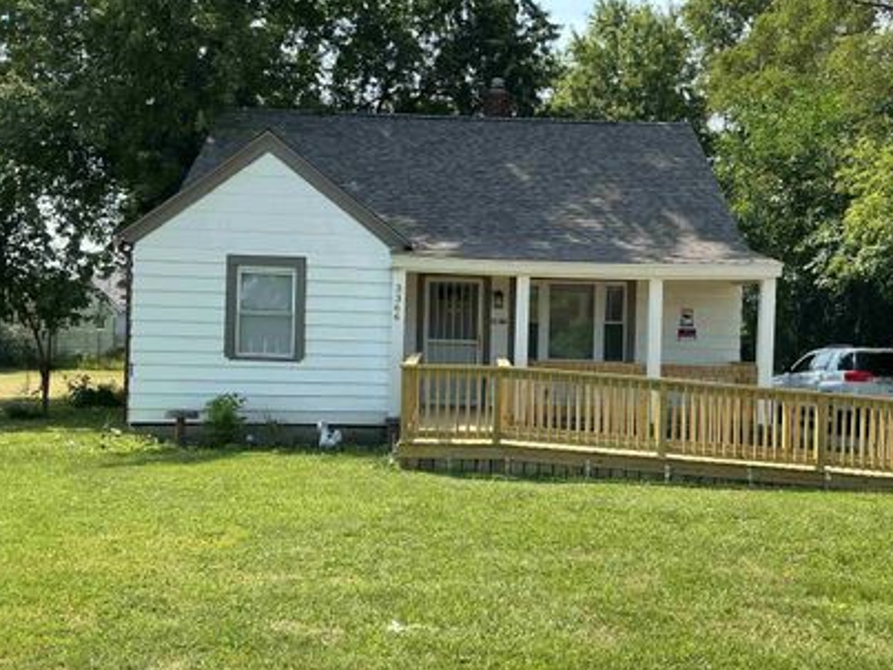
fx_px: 928
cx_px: 485
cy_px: 361
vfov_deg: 39.6
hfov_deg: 51.3
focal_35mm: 36
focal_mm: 3
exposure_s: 1/739
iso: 25
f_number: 1.8
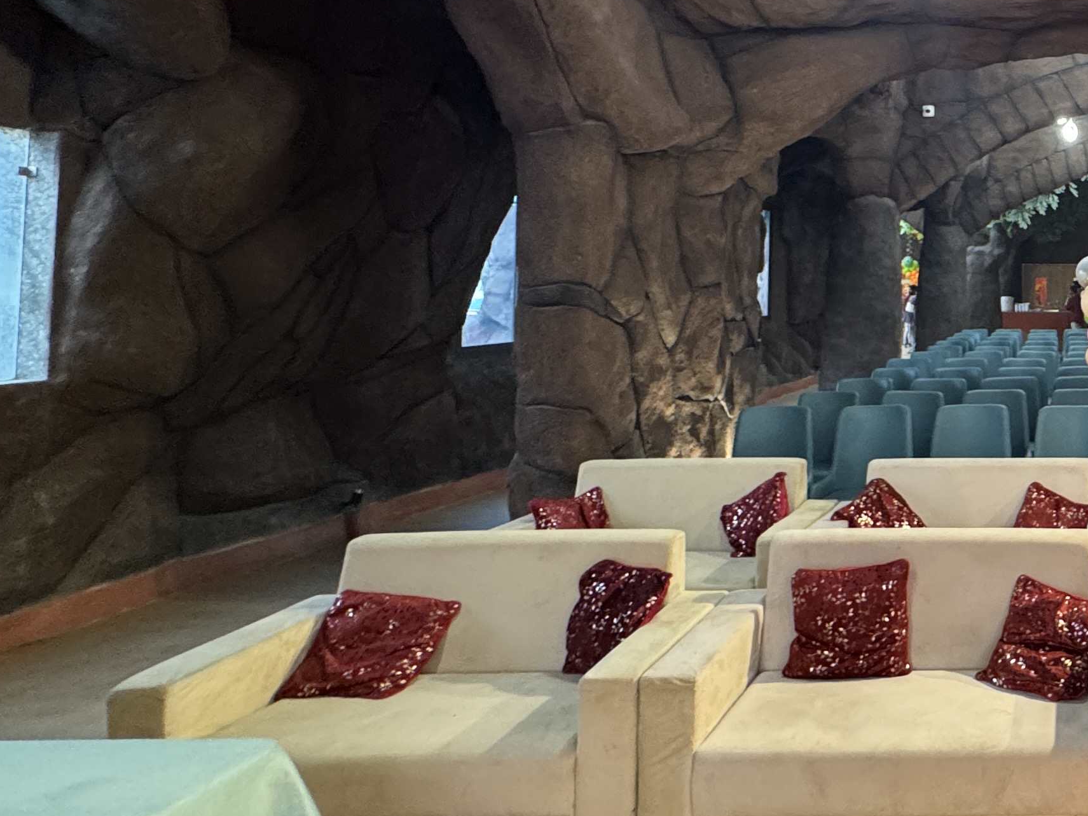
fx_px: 1037
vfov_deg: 42.0
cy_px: 230
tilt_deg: +3.1
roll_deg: -0.1
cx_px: 1103
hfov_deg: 45.9
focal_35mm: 33
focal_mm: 2.22
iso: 400
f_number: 2.2
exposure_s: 1/50
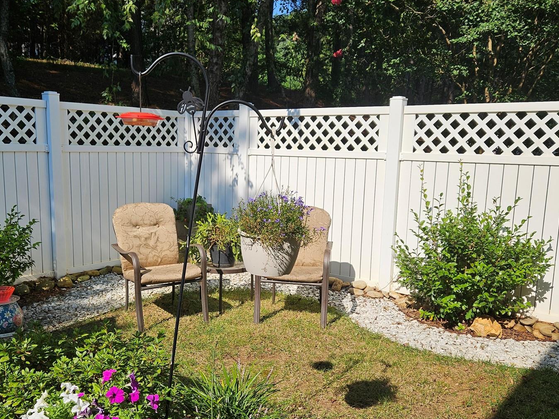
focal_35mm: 35
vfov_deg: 40.6
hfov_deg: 52.6
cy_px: 235
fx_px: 565
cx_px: 259
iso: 25
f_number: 1.8
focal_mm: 5.4
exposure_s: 1/2180
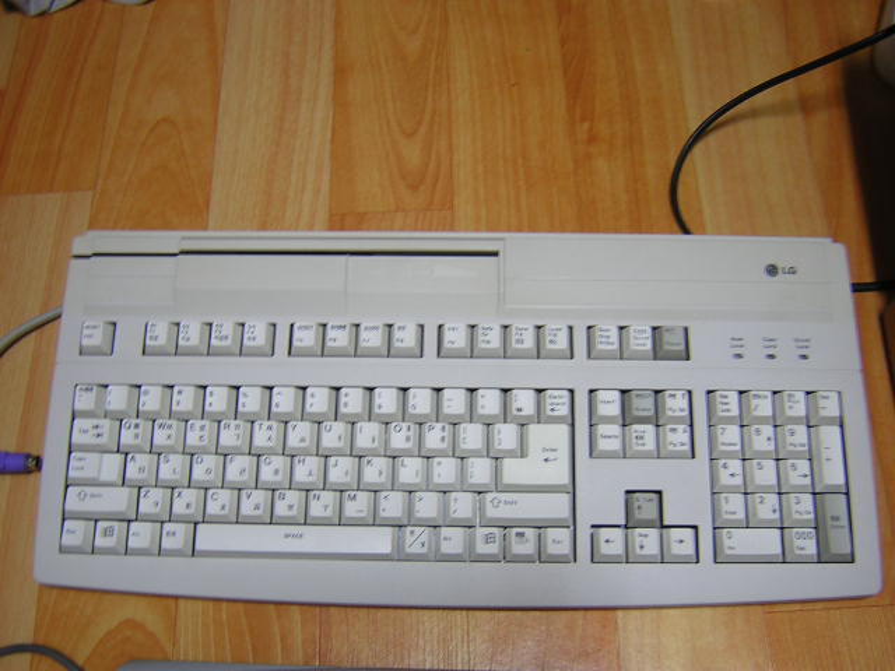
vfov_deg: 39.7
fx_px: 931
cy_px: 336
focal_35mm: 36
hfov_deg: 51.4
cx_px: 448
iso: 100
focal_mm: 4.7
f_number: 2.6
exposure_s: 1/4.3
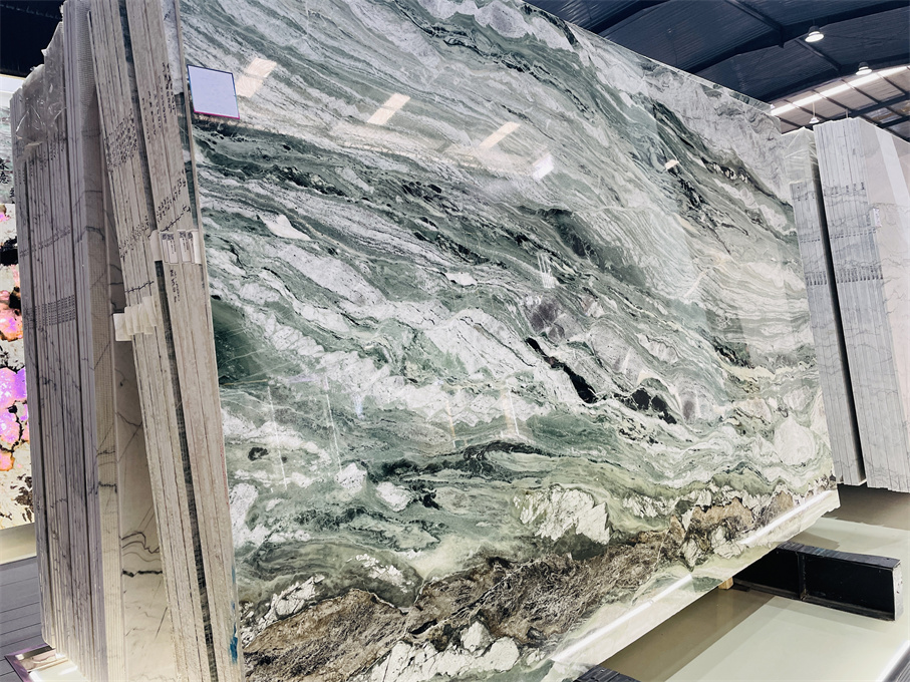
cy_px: 341
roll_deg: +4.1
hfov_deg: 67.3
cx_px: 455
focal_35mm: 26
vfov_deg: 53.1
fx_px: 683
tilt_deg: -2.0
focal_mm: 4.2
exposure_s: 1/100
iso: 100
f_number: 1.6
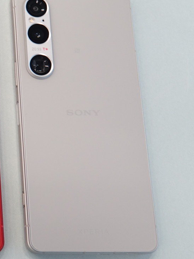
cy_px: 107
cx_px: -135
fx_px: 583
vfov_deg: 25.0
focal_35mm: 78
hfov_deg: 16.4
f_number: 2.8
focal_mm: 11.26
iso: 400
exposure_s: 1/40
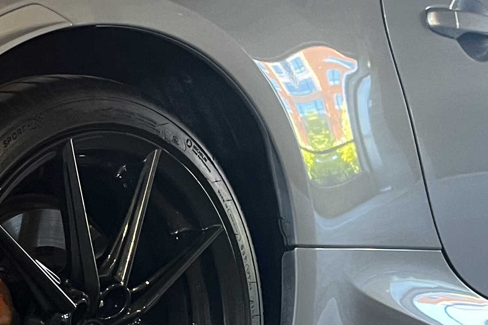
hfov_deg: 19.3
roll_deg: -0.3
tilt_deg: -2.3
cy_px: 185
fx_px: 1328
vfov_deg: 14.0
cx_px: -144
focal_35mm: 98
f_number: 1.6
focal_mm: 5.1
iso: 250
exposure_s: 1/60
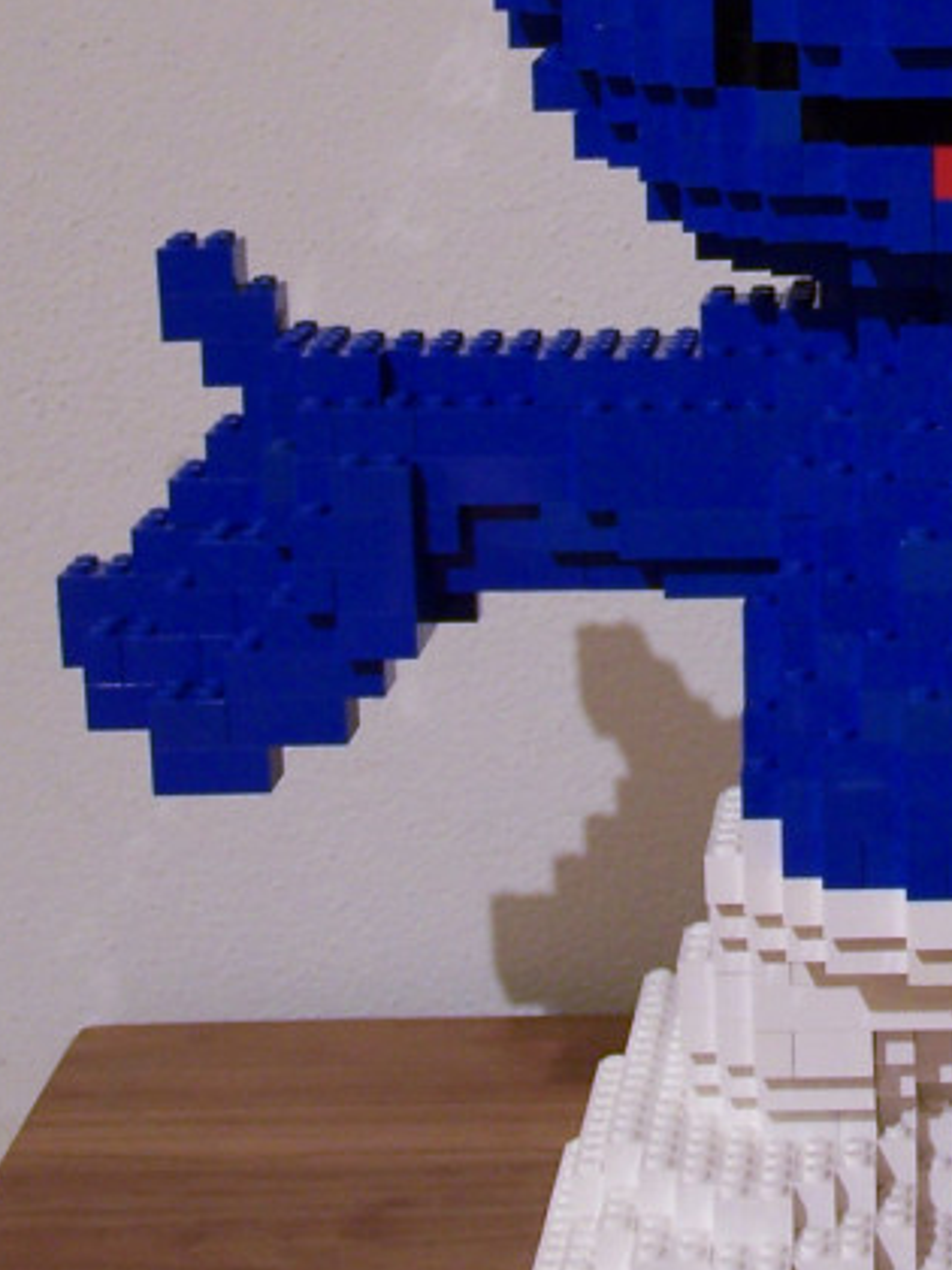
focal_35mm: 117
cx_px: 1046
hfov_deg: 12.4
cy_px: 236
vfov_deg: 16.7
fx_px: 4290
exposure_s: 1/2
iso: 80
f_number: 3
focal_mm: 8
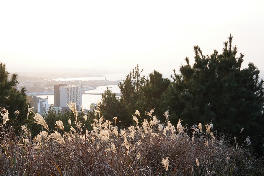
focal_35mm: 44
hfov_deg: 44.3
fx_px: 323
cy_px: 102
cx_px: 105
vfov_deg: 30.5
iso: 800
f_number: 14
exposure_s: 1/100
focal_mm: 35
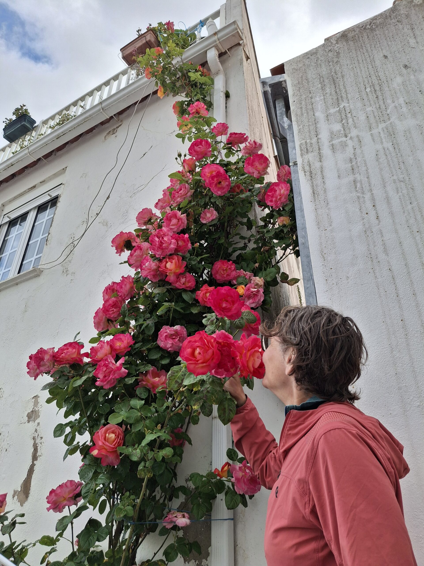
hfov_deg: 54.9
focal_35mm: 25
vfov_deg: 69.4
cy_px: 283
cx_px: 212
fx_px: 408
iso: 32
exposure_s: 1/422
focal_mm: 4.69
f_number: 1.8
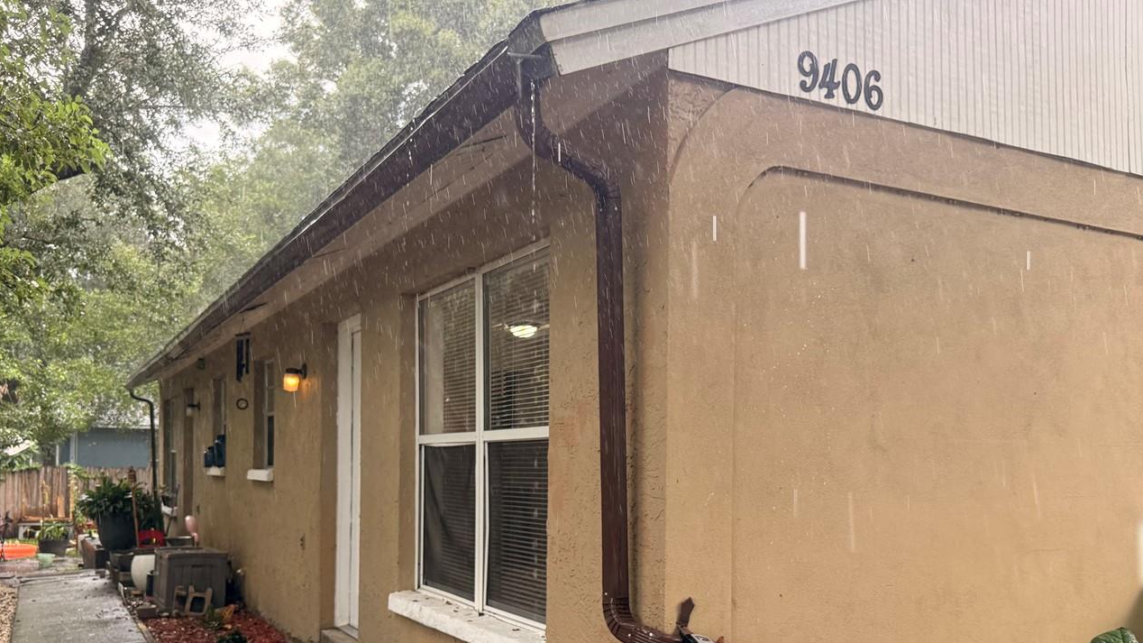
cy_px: 454
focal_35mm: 33
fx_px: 1000
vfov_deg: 35.1
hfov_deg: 59.4
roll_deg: -1.0
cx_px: 622
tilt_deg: +1.5
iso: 160
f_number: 1.78
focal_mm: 6.76
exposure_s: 1/234
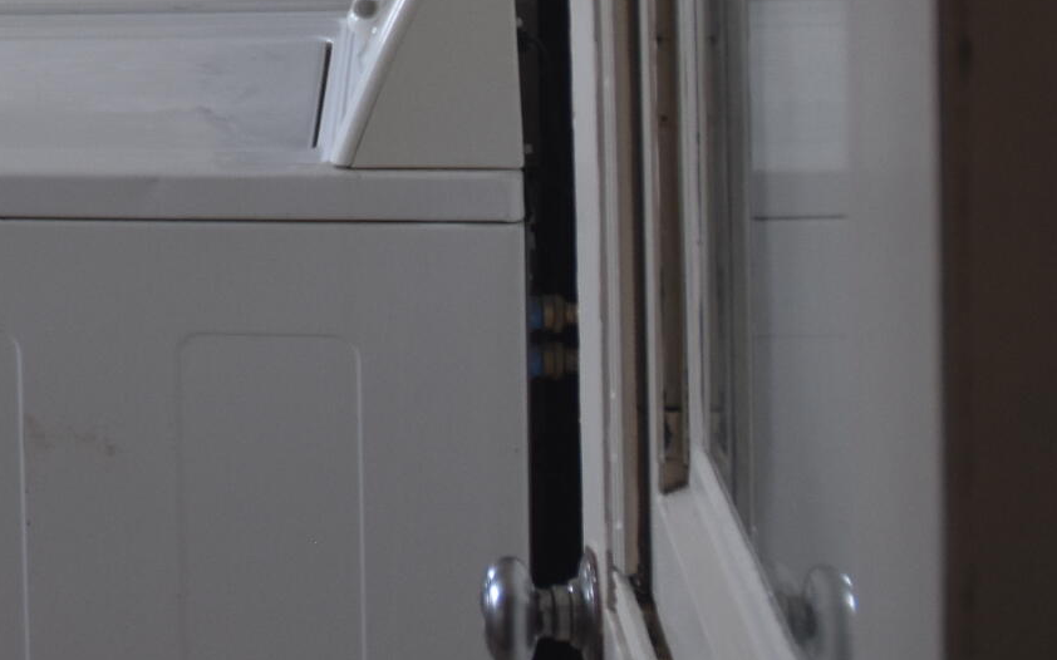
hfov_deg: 18.4
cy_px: -360
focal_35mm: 98
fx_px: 2823
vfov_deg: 12.6
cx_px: -613
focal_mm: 18
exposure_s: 1/60
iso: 400
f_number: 4
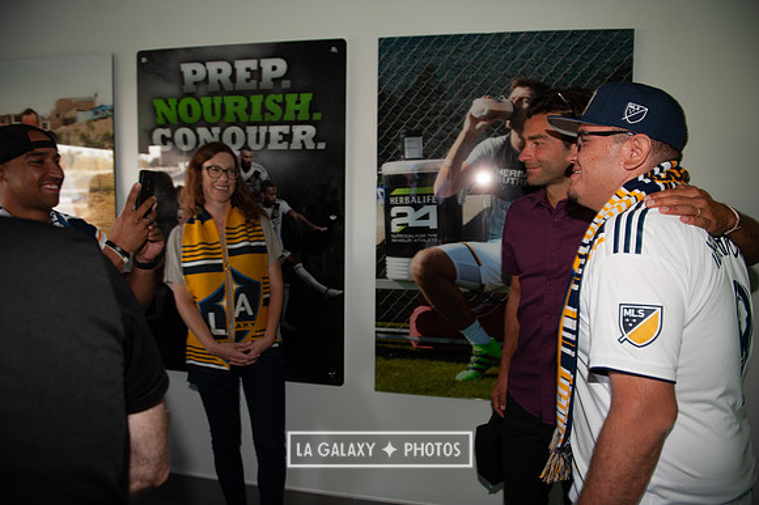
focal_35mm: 24
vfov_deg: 53.1
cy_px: 252
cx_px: 380
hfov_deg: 73.8
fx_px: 506
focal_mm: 24
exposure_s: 1/60
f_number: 3.5
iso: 200
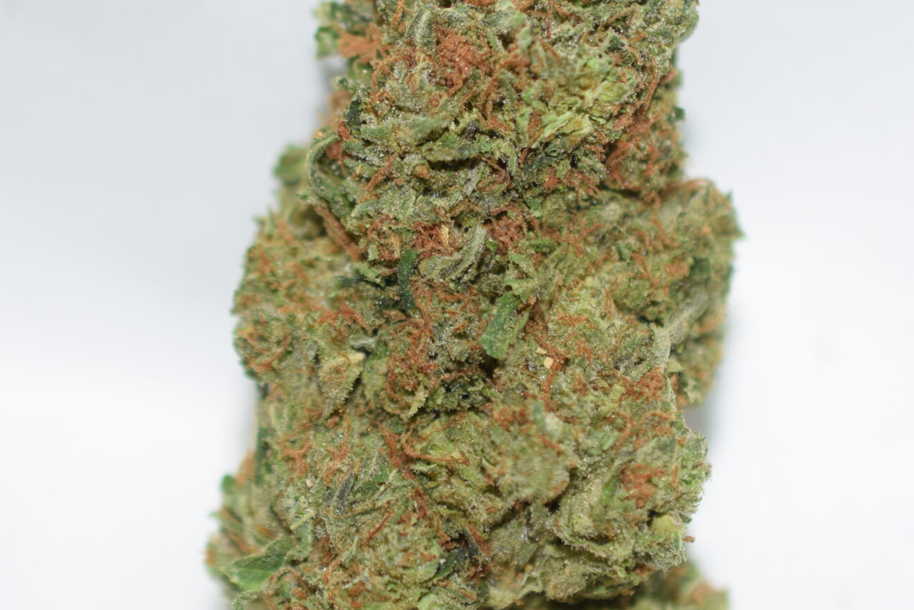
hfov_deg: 17.1
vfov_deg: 11.4
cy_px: 330
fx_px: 3047
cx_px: 470
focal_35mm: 120
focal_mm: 40
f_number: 3.2
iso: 100
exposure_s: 1/60
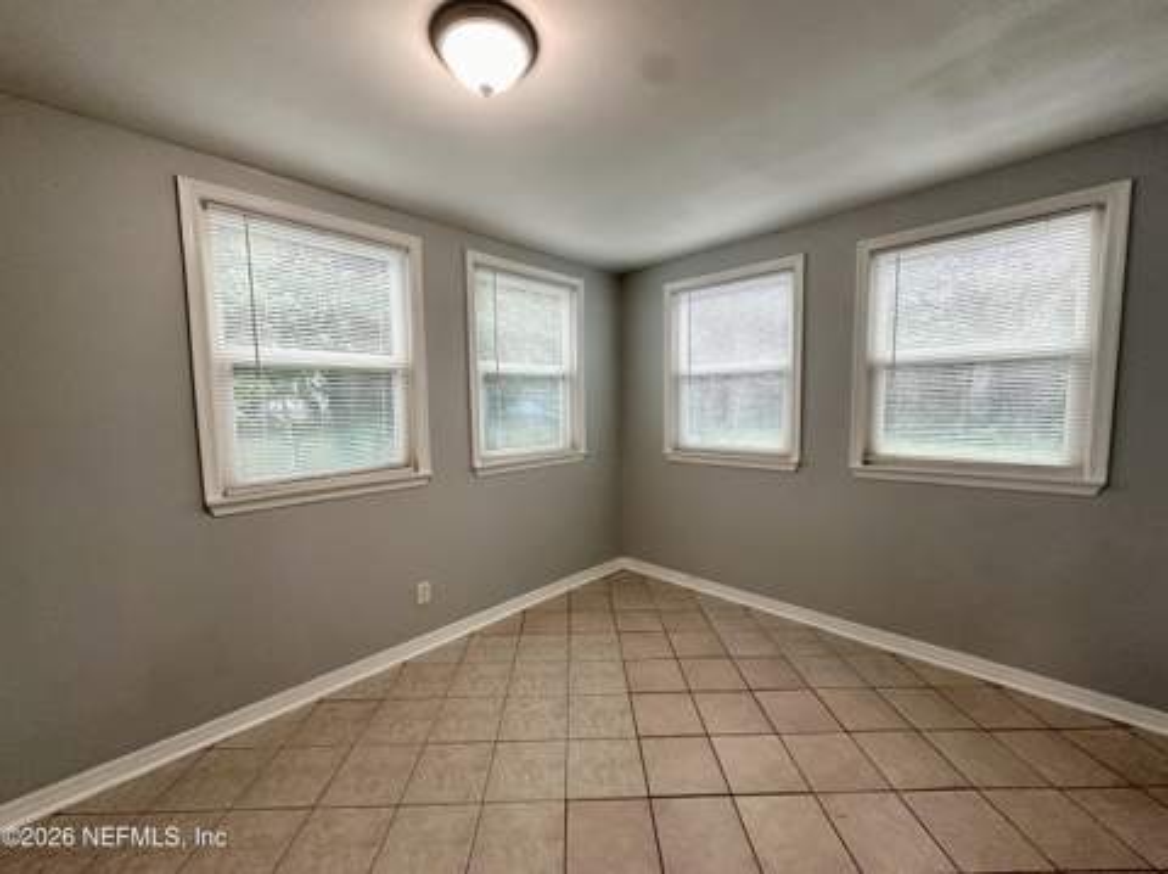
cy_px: 437
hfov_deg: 102.1
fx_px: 472
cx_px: 584
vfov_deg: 85.6
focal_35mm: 14
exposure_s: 1/120
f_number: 2.2
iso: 200
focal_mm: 2.22
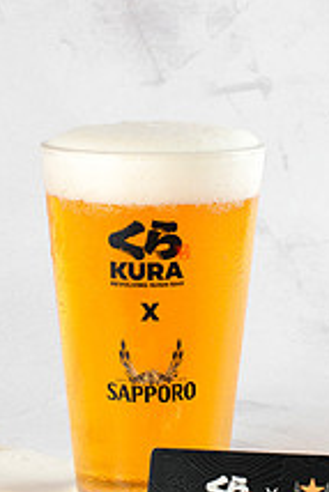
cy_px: 255
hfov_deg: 13.1
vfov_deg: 19.4
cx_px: 136
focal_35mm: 105
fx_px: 1437
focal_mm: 50
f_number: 13
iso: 250
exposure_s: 1/100
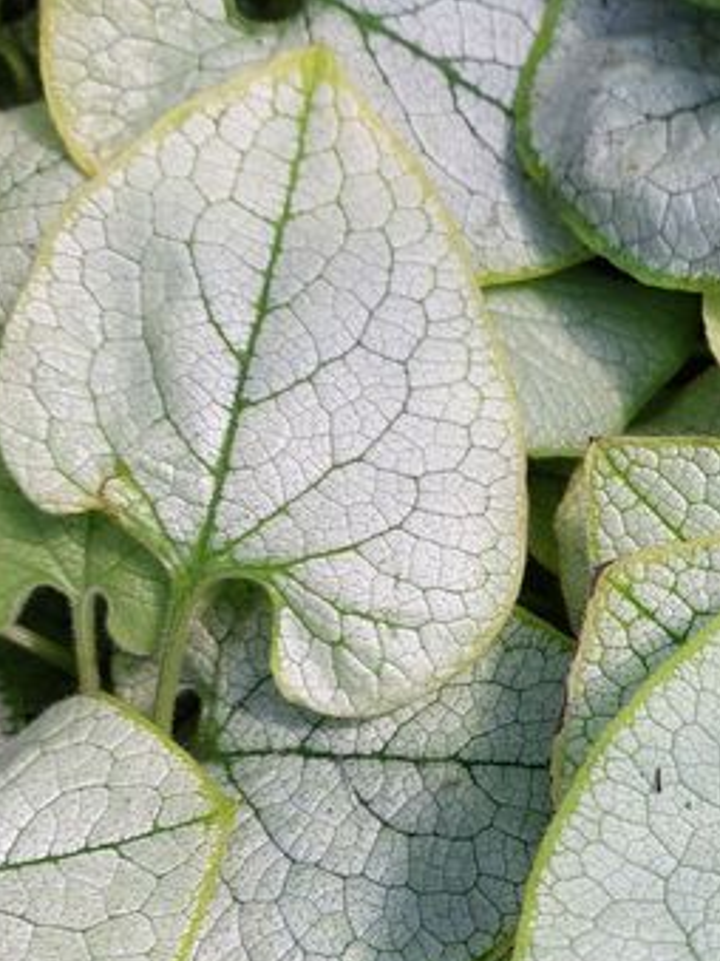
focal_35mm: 59
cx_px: 822
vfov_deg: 32.3
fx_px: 1637
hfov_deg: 23.1
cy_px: 675
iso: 25
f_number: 1.8
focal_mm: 5.23
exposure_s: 1/1468
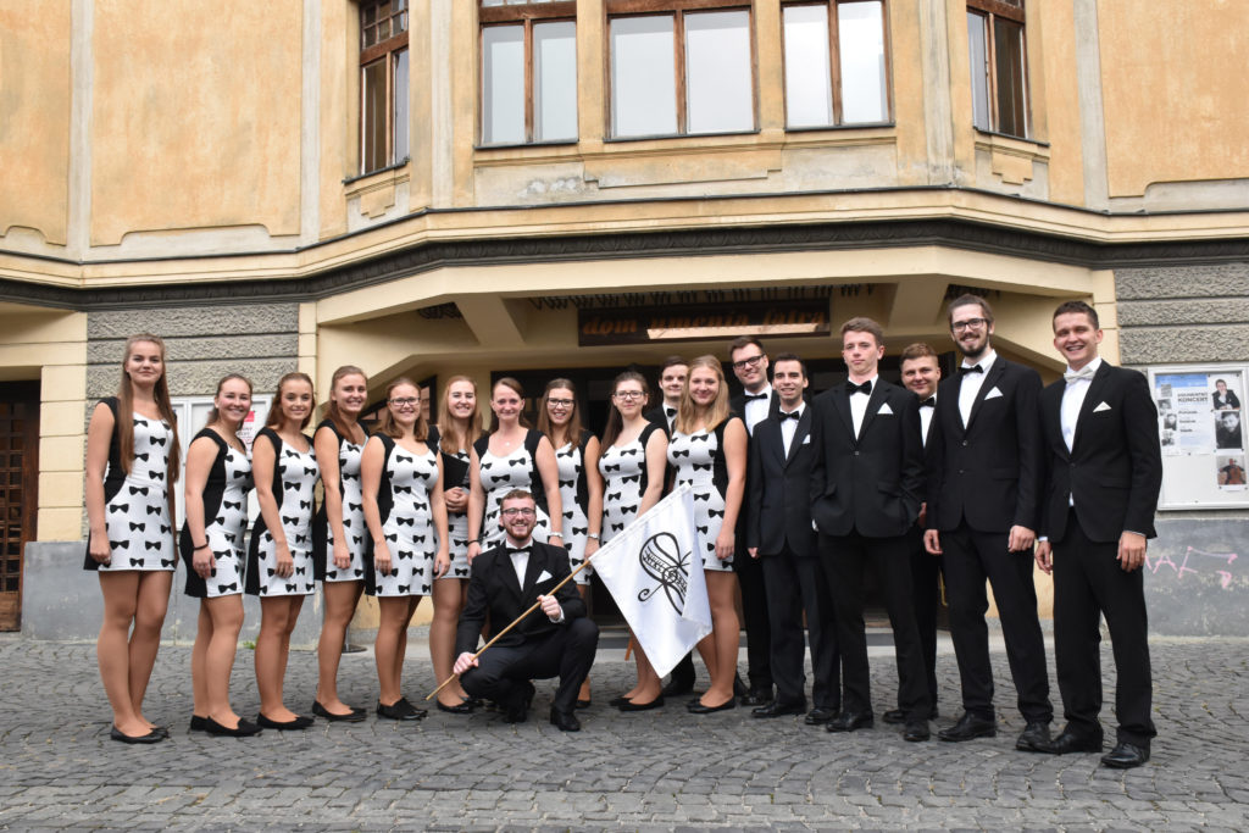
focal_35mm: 34
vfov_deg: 38.4
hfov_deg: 55.1
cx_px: 624
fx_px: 1197
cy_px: 416
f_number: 9
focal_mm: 23
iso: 800
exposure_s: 1/320
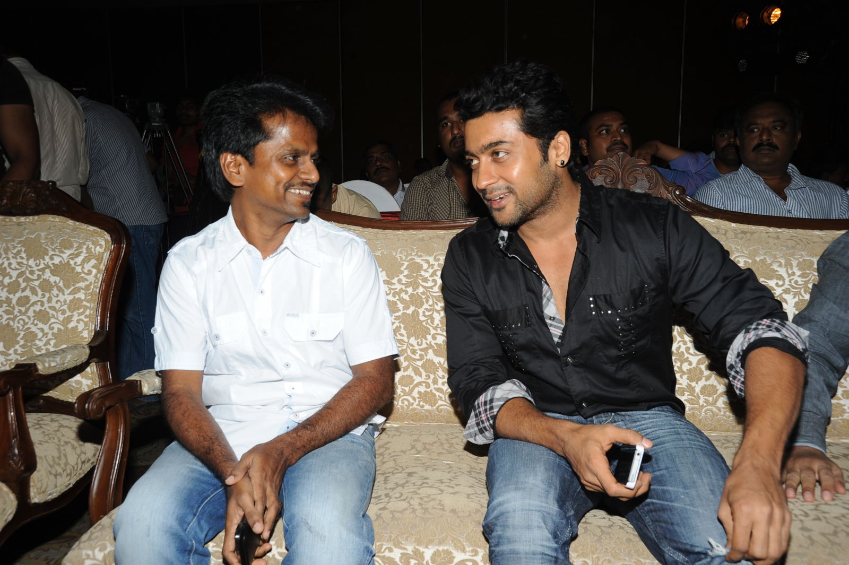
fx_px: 801
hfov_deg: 55.8
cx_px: 424
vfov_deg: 38.8
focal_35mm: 34
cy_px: 282
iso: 200
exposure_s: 1/125
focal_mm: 34
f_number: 10
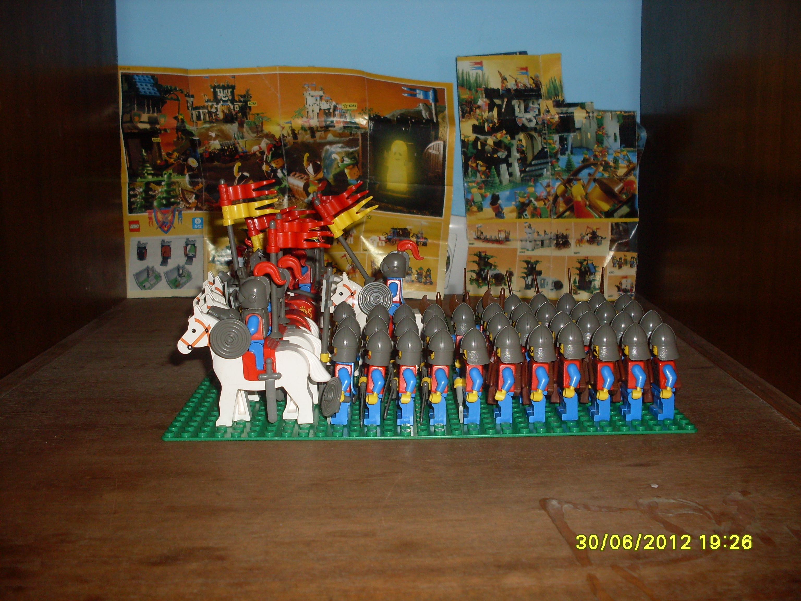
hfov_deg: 49.0
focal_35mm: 38
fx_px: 879
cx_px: 400
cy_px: 300
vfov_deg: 37.7
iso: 100
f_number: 2.8
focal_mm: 6.3
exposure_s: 1/45
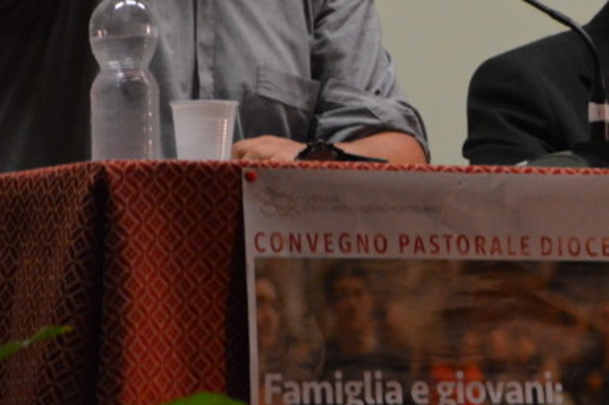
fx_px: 8291
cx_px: 596
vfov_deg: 2.8
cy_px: -139
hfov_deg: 4.2
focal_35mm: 491
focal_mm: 105
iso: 2000
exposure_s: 1/60
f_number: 5.6
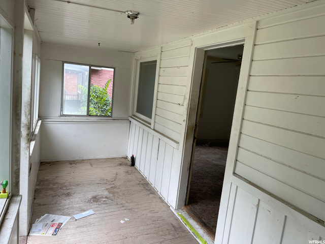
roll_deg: -6.8
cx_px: 162
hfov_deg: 67.3
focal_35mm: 26
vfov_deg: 53.1
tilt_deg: -10.9
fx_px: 244
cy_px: 122
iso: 50
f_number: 1.6
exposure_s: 1/121
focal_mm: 5.1
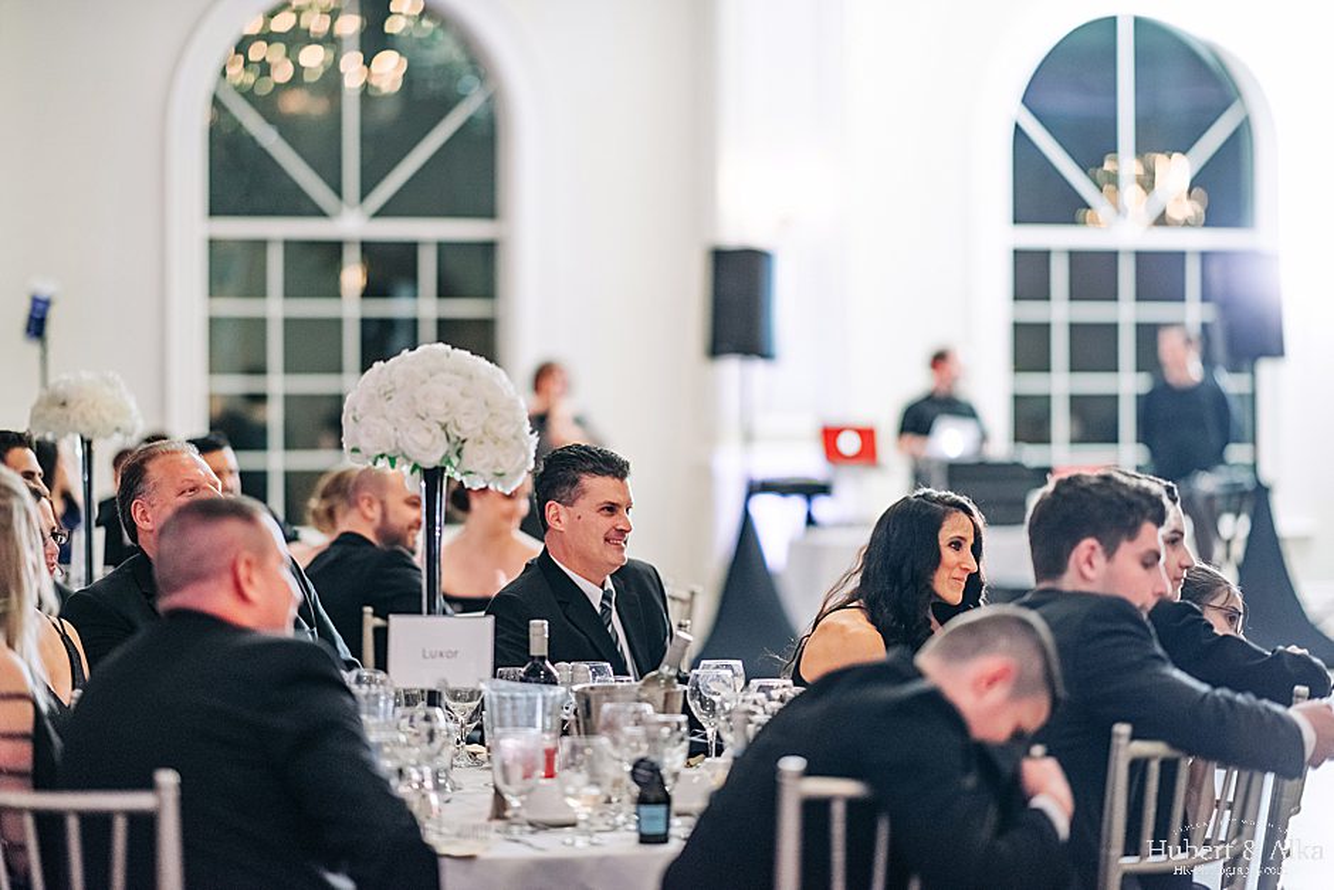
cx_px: 667
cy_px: 445
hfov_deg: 19.5
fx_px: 3891
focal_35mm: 105
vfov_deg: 13.0
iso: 800
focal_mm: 105
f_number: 1.4
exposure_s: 1/160
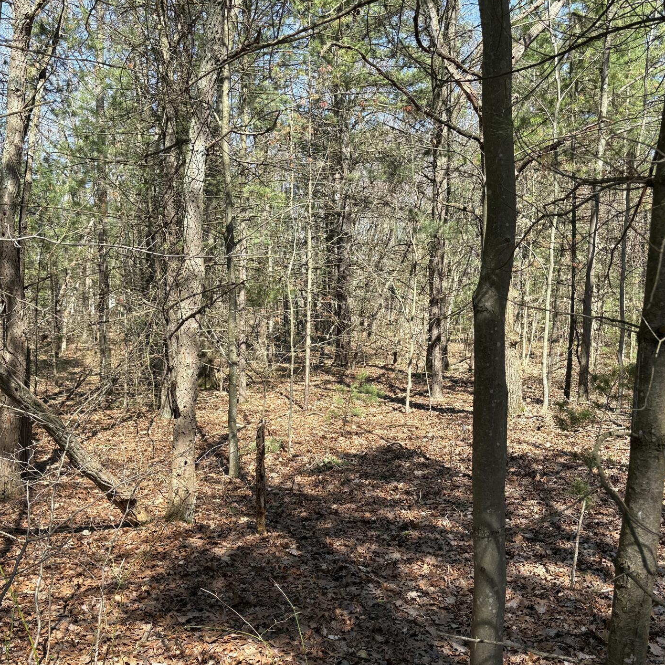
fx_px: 717
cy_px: 364
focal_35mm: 33
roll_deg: +2.6
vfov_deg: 49.7
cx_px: 340
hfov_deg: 49.7
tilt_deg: -4.6
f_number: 1.6
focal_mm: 5.96
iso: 50
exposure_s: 1/791
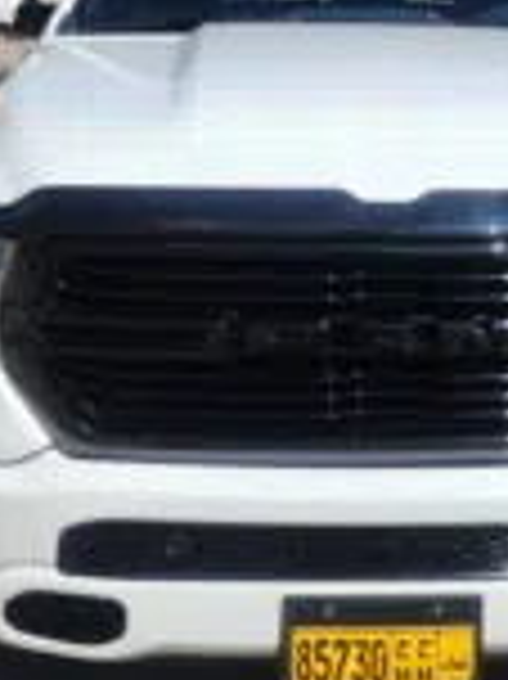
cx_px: 409
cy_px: 198
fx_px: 1195
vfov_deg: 31.3
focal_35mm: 61
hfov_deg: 23.6
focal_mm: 6.4
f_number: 1.8
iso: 12
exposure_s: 1/2077
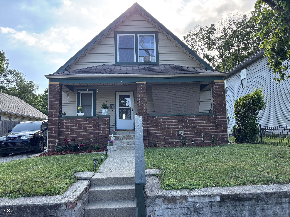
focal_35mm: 26
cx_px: 145
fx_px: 218
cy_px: 108
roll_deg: +1.2
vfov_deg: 53.1
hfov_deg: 67.3
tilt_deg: +6.9
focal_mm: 5.96
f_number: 1.6
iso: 50
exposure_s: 1/510
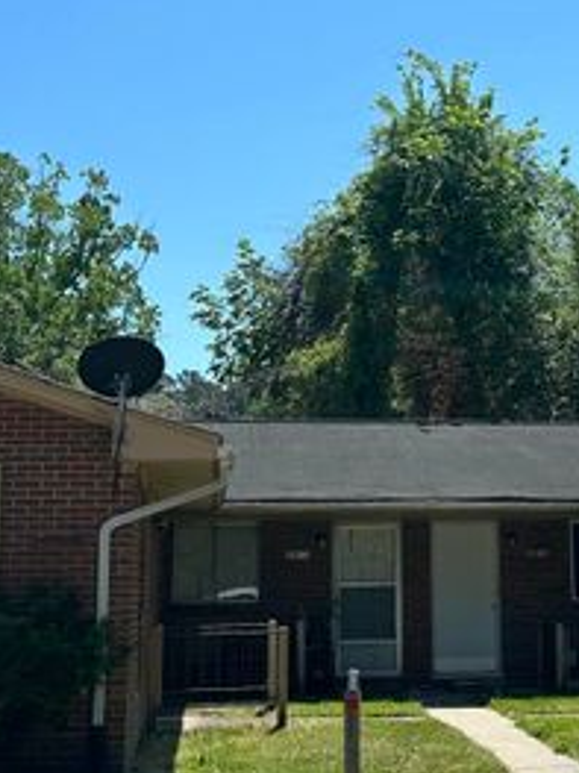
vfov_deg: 29.3
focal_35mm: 66
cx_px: 426
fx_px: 1473
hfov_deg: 22.1
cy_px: 310
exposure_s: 1/5076
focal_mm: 5.7
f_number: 1.5
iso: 50
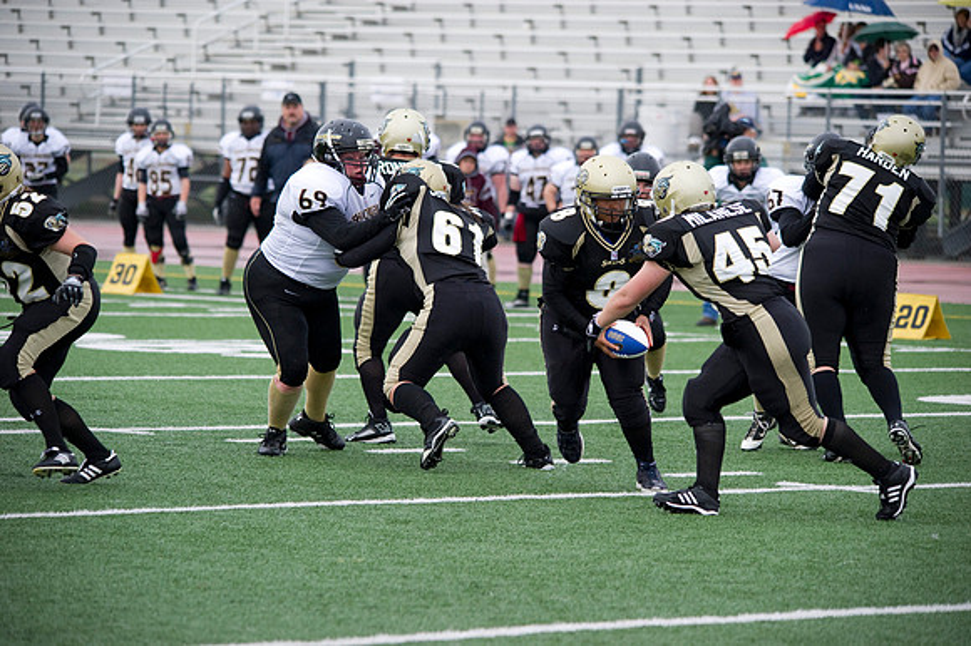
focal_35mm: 230
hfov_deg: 9.0
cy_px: 323
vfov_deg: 6.0
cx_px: 486
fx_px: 6200
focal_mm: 230
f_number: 5.6
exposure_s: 1/1000
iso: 2200
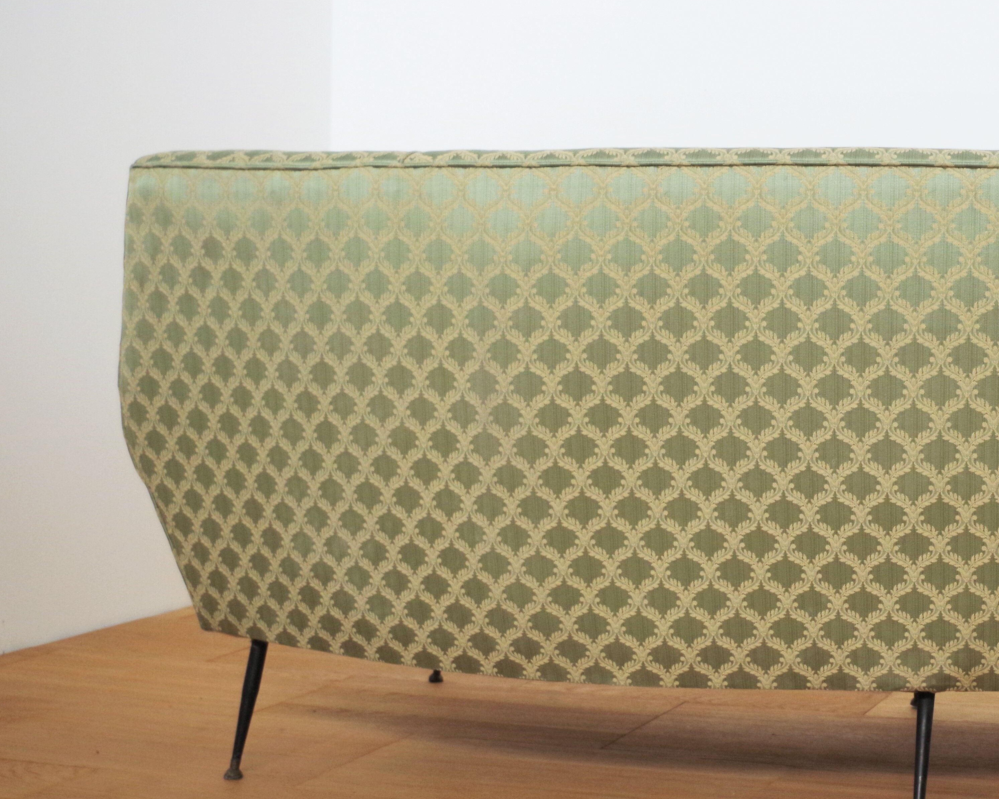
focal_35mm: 64
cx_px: 911
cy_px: 289
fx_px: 1892
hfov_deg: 28.4
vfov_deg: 23.8
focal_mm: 23.13
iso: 400
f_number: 4
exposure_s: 1/60
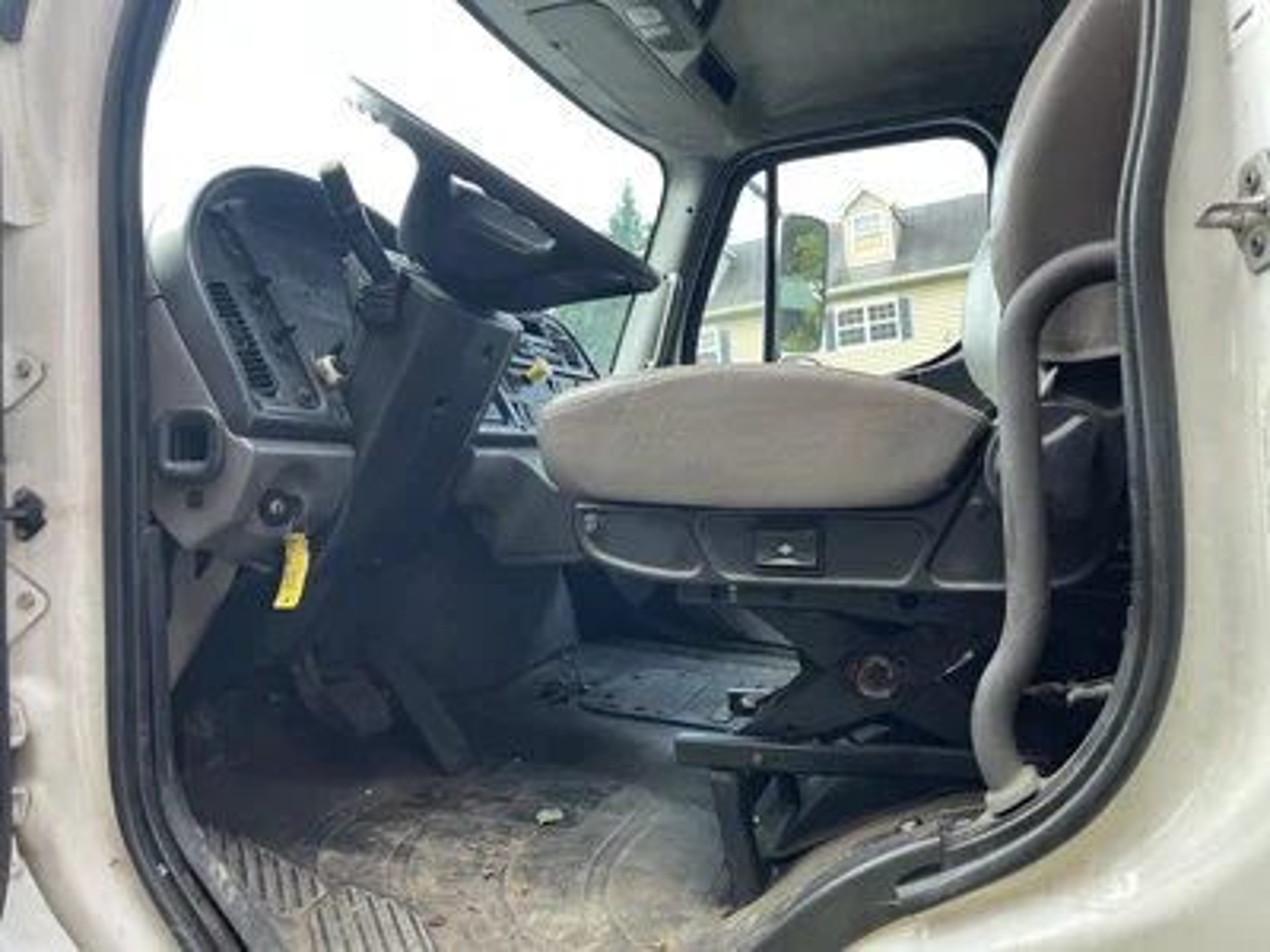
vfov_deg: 53.1
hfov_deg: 67.3
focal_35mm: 26
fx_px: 954
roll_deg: +2.5
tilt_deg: +7.4
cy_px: 476
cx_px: 635
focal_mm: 5.1
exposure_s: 1/122
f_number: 1.6
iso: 50
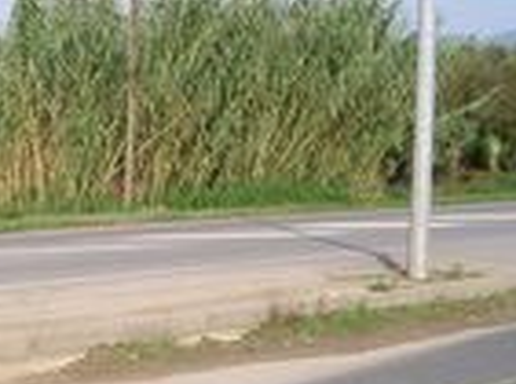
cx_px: -150
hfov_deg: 16.8
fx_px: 1650
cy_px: 545
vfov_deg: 12.7
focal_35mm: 111
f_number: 4.8
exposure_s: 1/400
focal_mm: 8
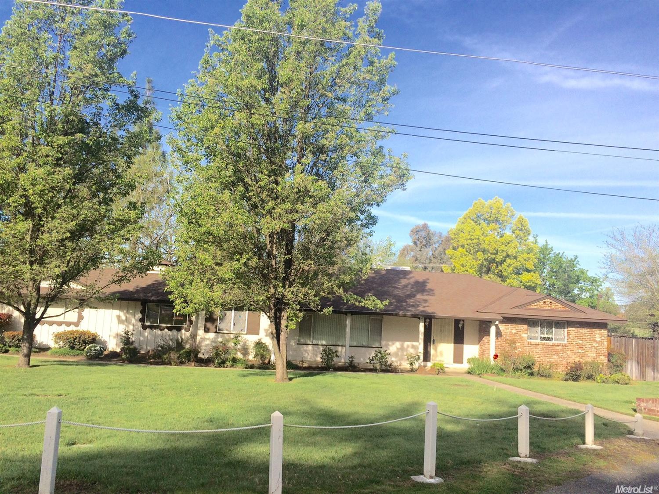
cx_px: 330
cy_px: 247
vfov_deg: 48.2
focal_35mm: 29
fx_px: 552
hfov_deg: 61.7
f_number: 2.2
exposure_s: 1/2053
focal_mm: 4.15
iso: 32
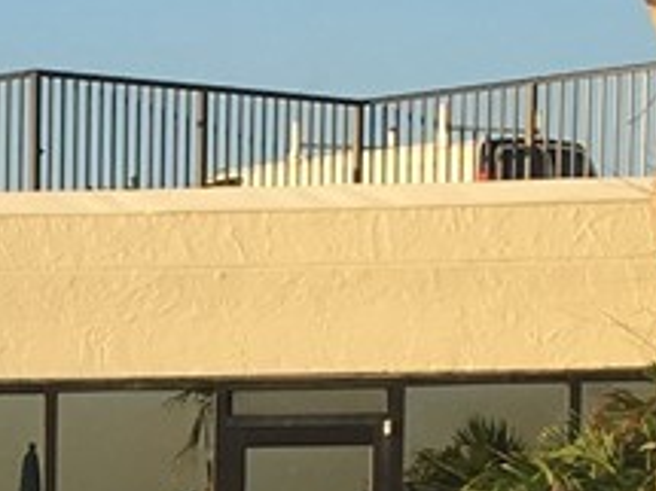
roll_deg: +0.8
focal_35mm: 216
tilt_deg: -5.9
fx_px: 4091
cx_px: -622
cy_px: 988
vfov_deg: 6.7
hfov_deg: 8.7
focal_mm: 4.15
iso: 25
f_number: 2.2
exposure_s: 1/761
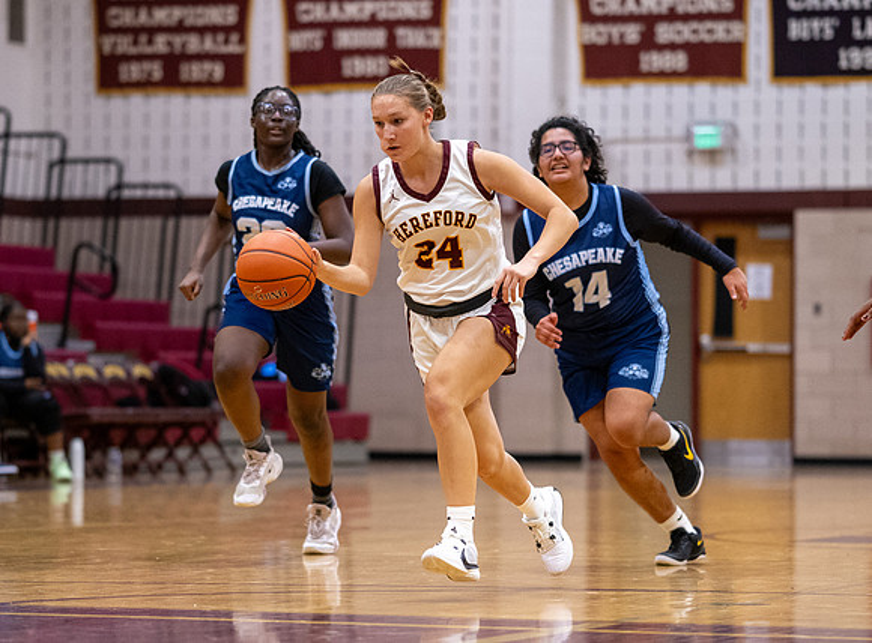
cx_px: 370
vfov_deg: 8.6
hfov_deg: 11.7
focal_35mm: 170
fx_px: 4263
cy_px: 423
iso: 2000
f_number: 1.8
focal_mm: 85
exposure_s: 1/1250
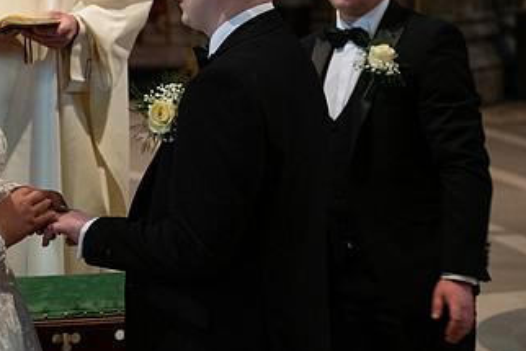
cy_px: 63
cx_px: 77
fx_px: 1739
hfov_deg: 17.0
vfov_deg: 11.5
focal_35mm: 119
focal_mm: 66
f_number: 3.5
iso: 1250
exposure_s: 1/160
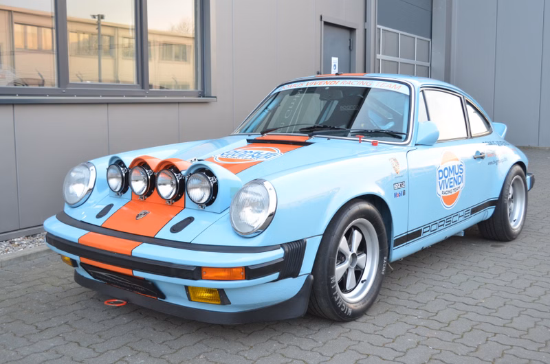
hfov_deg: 46.5
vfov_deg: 31.8
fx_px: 640
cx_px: 275
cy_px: 182
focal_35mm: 42
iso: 800
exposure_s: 1/40
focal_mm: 28
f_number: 4.5
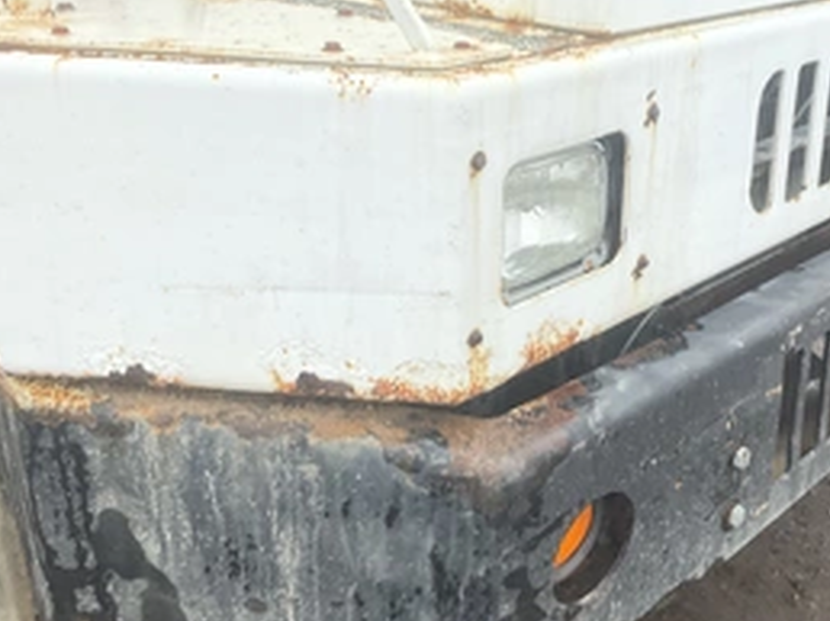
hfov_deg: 41.5
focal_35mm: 45
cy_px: 222
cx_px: 560
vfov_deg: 31.9
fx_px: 1078
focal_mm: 3
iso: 25
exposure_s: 1/353
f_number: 1.8
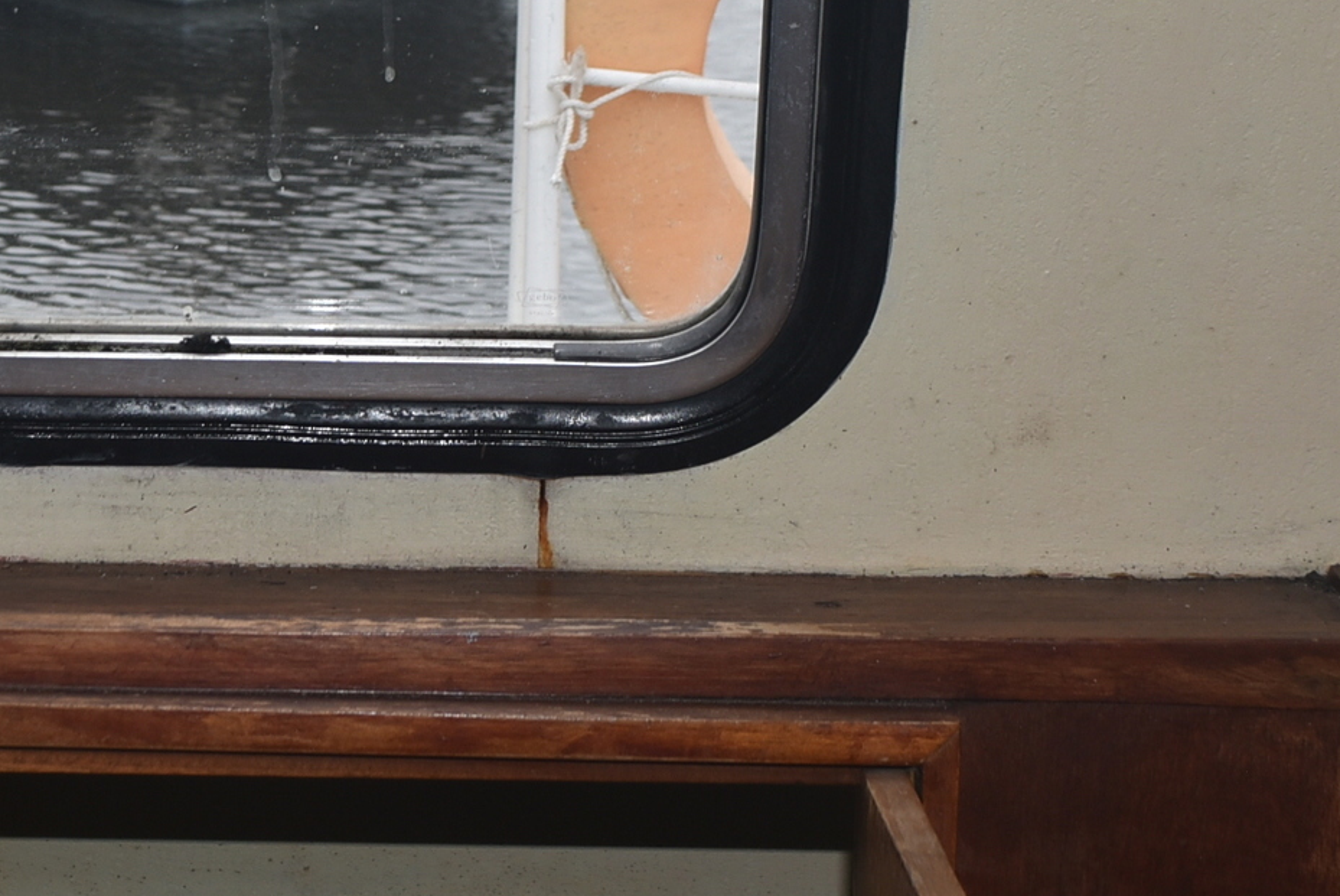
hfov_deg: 19.3
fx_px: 3911
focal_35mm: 105
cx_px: 338
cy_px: -116
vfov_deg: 12.8
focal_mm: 26
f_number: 5.6
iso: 125
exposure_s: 1/125
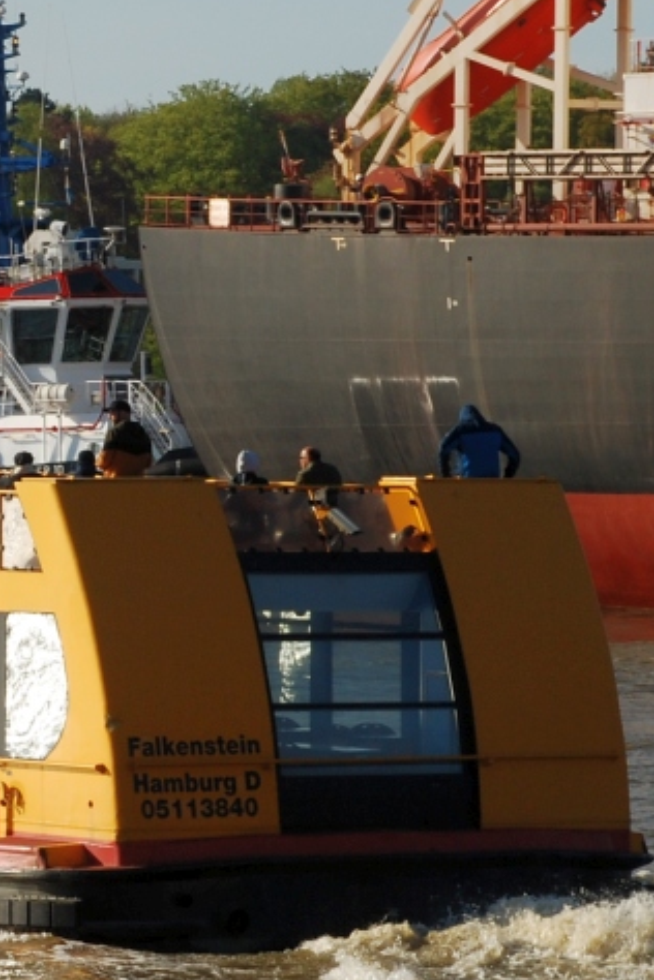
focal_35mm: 227
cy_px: 503
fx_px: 6185
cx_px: -178
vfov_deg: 9.1
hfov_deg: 6.0
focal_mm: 70
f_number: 10
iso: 180
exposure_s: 1/250
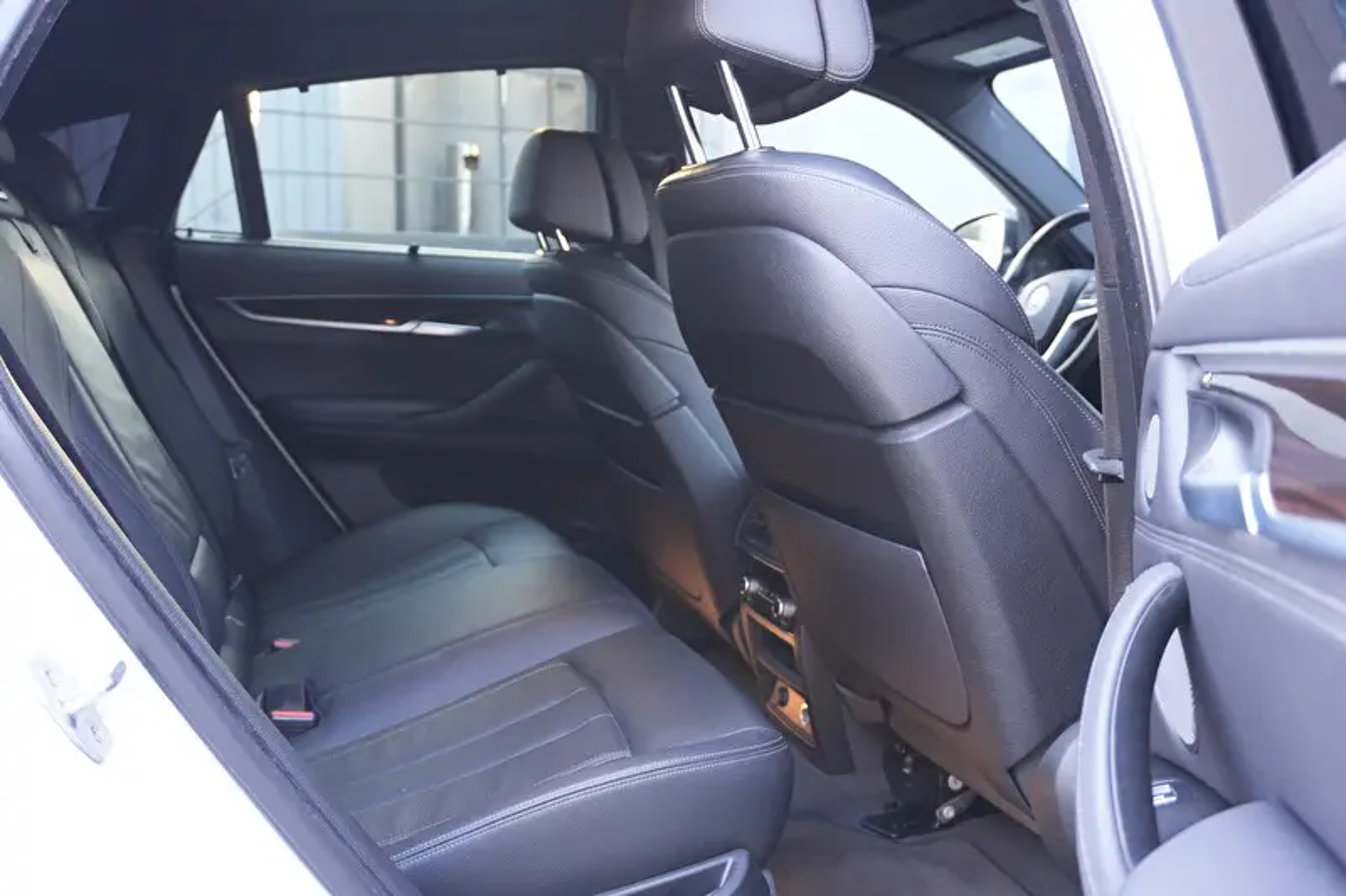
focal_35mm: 34
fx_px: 1290
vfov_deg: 38.3
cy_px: 448
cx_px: 673
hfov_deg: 55.1
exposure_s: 1/160
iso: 4000
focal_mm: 23
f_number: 4
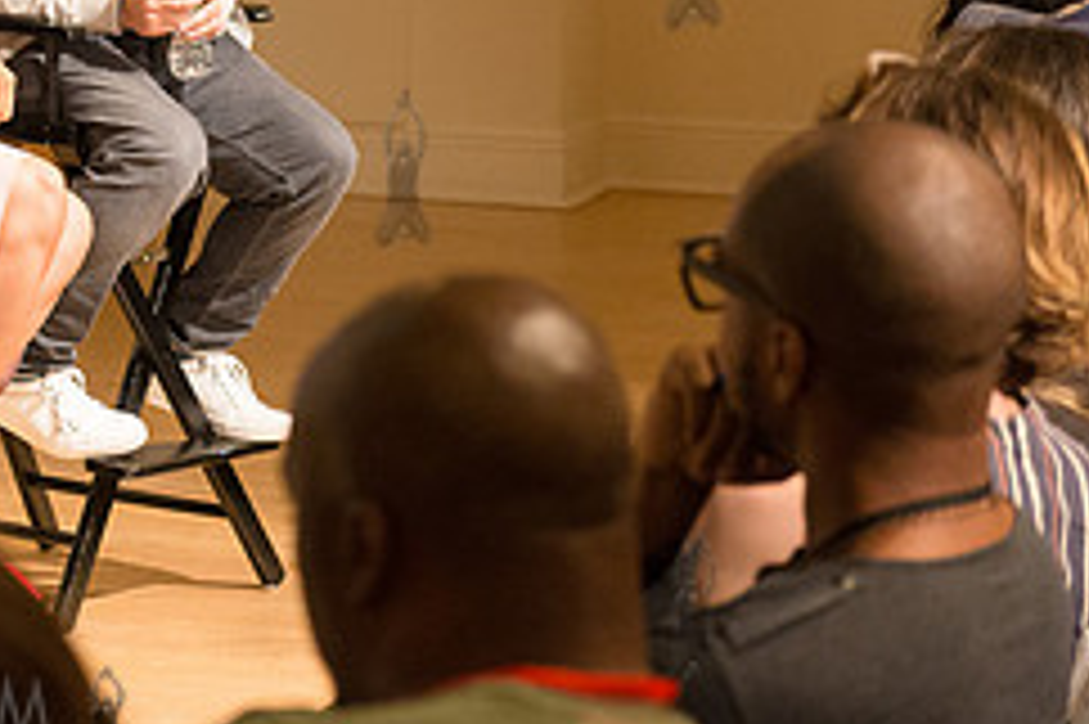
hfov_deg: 12.0
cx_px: -180
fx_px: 5078
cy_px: -52
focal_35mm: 168
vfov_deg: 8.1
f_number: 4
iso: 2500
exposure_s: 1/200
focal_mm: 70
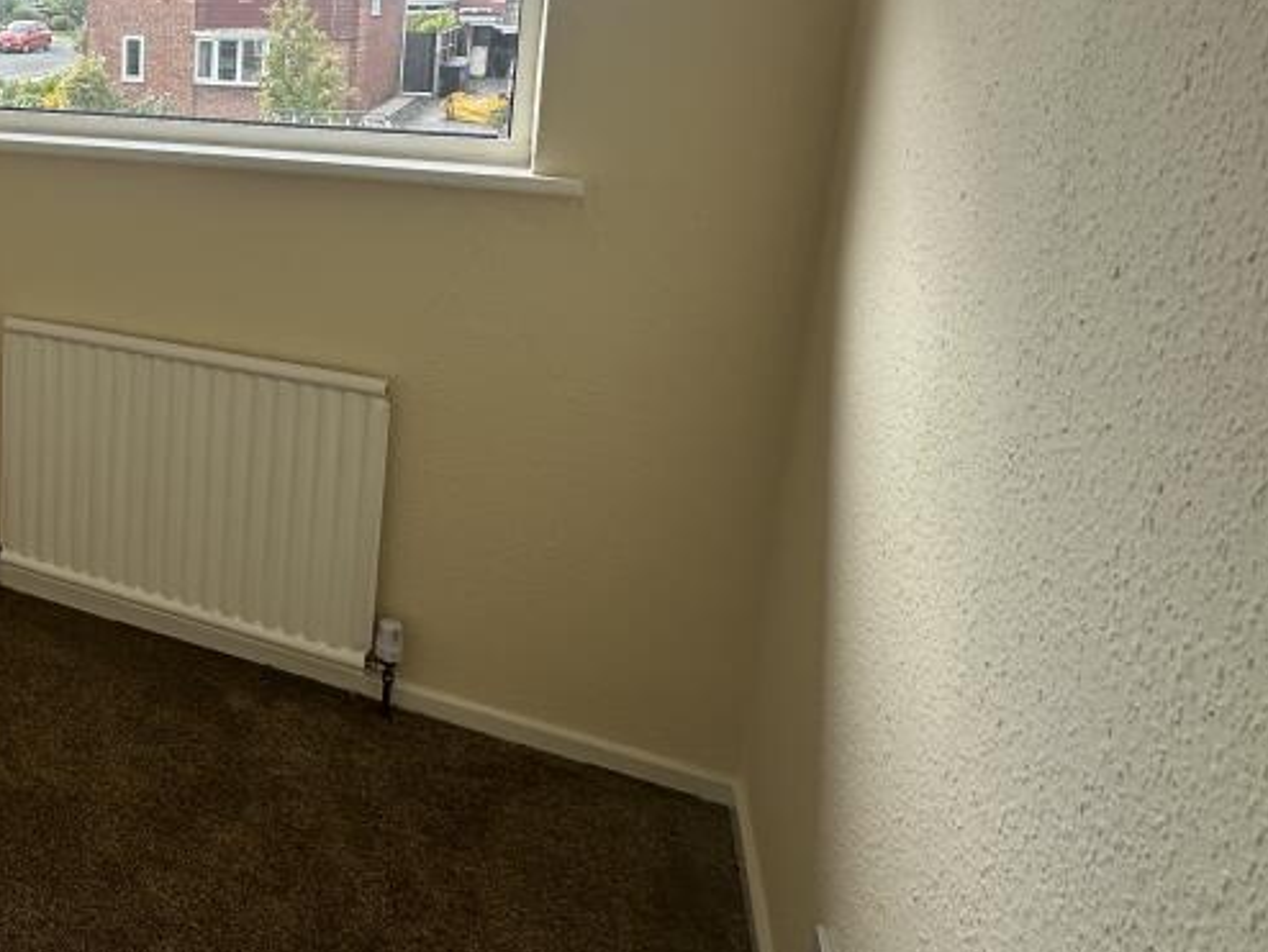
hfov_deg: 49.1
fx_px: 1063
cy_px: 190
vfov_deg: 45.8
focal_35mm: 29
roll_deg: +1.1
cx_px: -28
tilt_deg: -10.5
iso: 40
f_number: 2.2
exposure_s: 1/252
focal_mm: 2.22
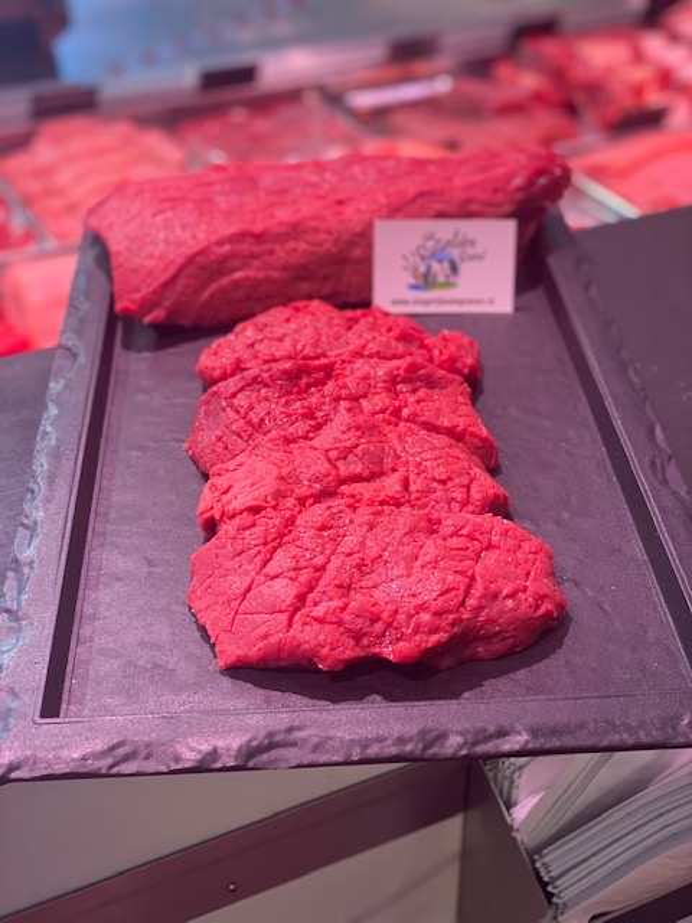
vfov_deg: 36.8
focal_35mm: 52
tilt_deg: -33.8
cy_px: 462
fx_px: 1386
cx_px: 346
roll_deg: -0.5
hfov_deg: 28.0
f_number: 2
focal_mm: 6
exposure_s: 1/100
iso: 125
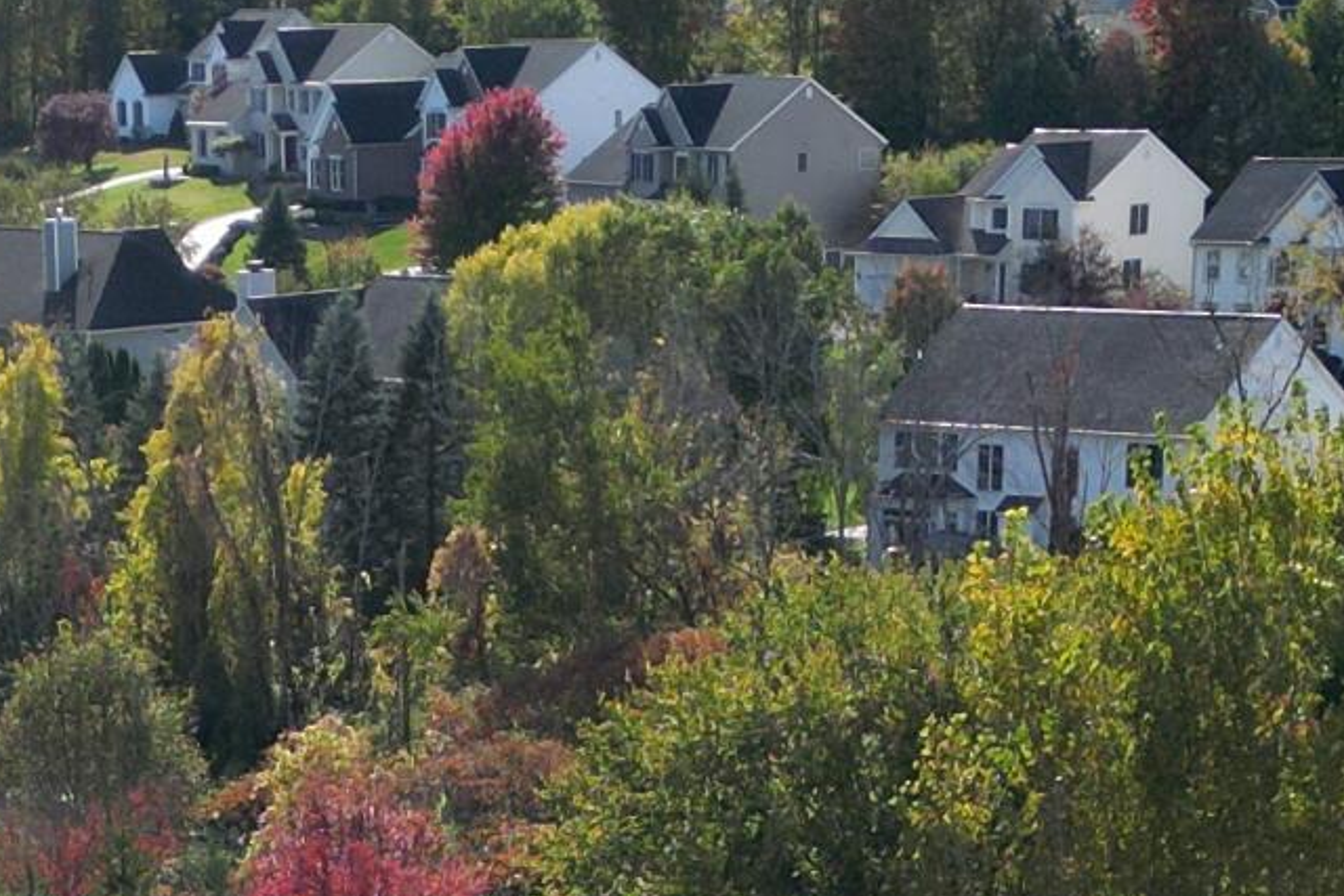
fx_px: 4369
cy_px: 1677
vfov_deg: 10.9
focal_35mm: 117
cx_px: 298
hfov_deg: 17.4
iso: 140
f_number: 1.7
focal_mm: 6.72
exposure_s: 1/2500
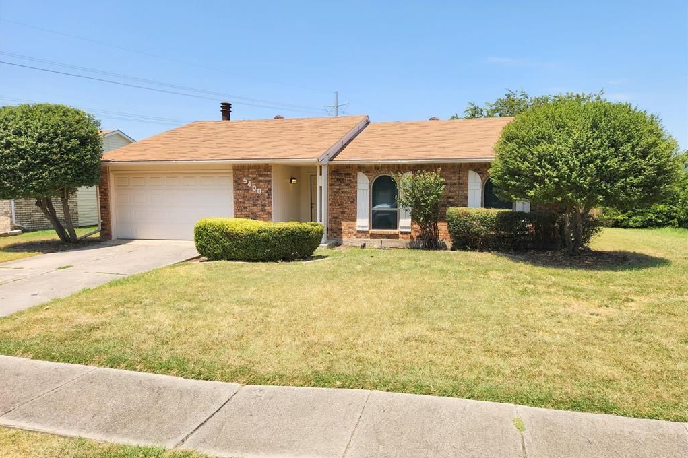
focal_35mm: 24
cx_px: 344
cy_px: 240
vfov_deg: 53.1
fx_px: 458
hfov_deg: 73.8
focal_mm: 5.4
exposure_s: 1/1628
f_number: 1.8
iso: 20
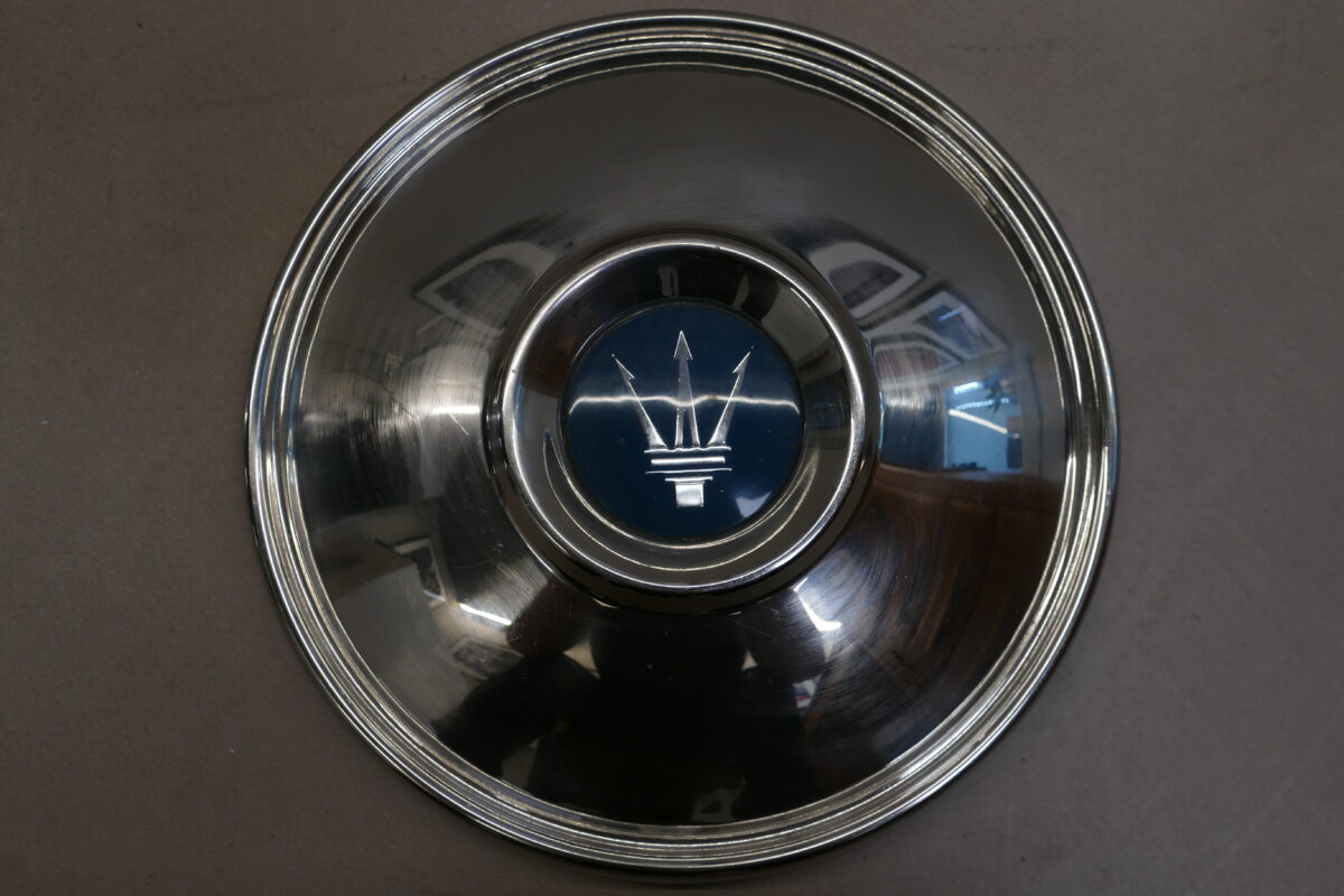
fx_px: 1456
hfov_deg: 49.6
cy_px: 448
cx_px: 672
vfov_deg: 34.2
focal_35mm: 39
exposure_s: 1/80
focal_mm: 14.24
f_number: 3.1
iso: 160
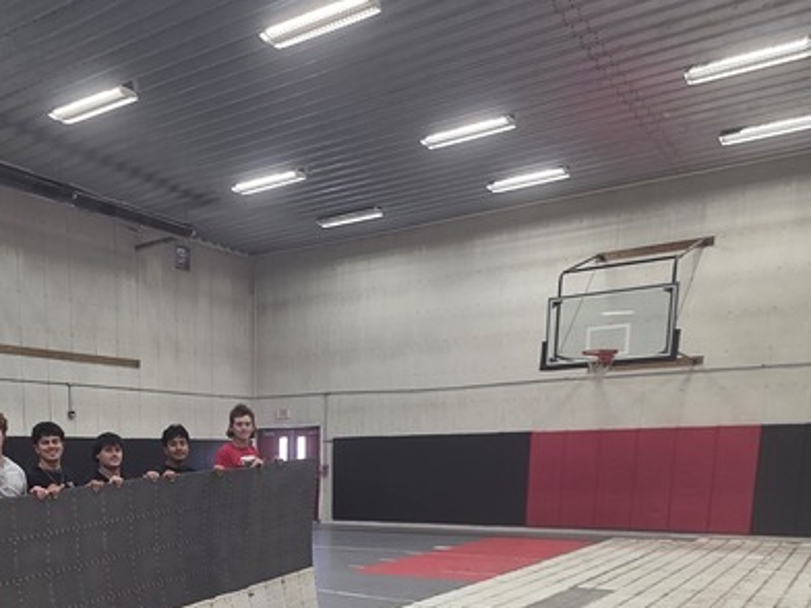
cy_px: 620
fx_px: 797
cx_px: 182
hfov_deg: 51.2
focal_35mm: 34
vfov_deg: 37.0
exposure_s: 1/120
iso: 100
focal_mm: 2.2
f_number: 1.9
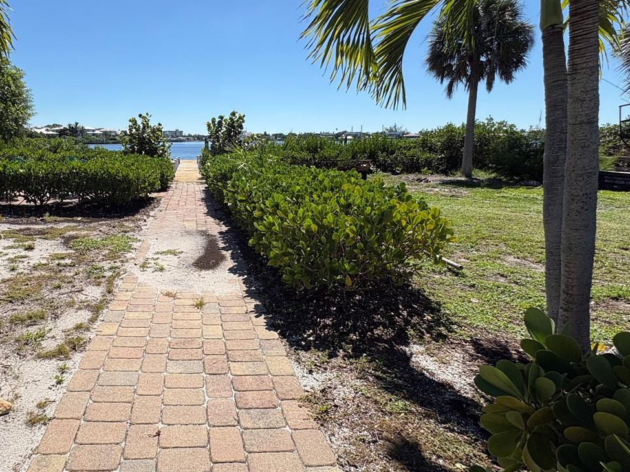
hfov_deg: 71.0
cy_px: 235
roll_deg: +1.3
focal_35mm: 23
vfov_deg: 58.9
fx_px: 418
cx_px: 193
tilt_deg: -12.2
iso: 50
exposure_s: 1/2770
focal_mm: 2.22
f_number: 2.2
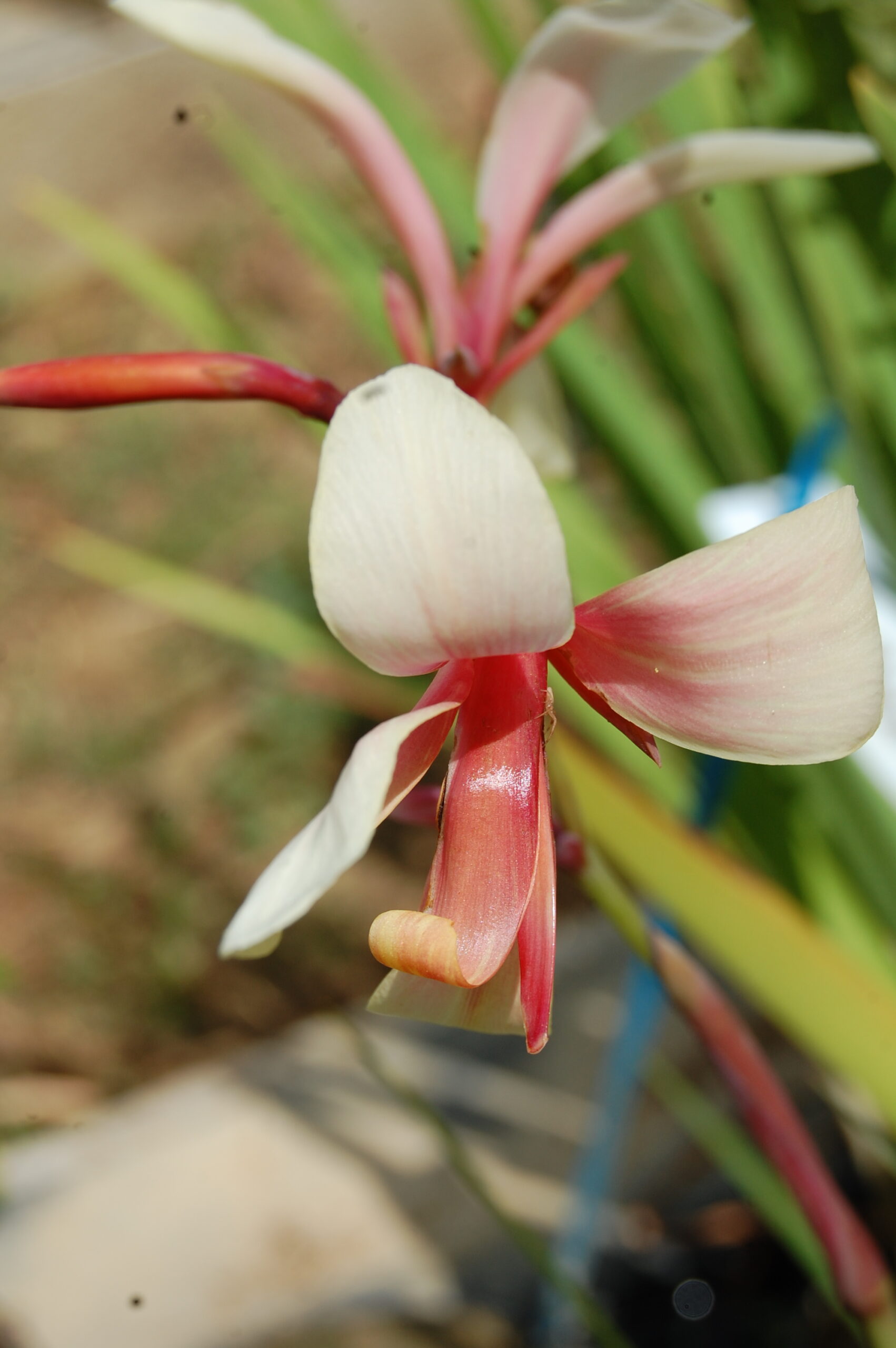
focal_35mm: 82
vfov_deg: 24.6
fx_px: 3086
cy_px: 674
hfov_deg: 16.5
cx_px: 448
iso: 200
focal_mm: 55
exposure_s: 1/400
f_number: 10
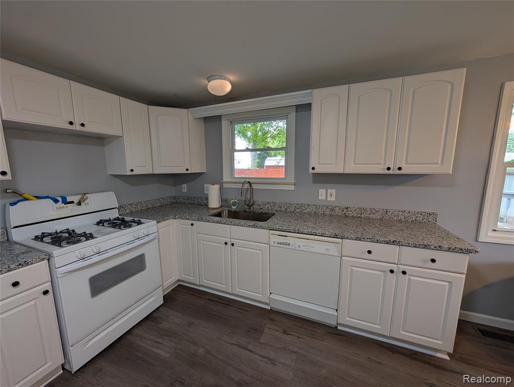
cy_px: 194
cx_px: 257
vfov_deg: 94.6
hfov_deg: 110.5
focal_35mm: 12
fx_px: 178
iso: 73
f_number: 1.7
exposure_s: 1/120
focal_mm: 2.02
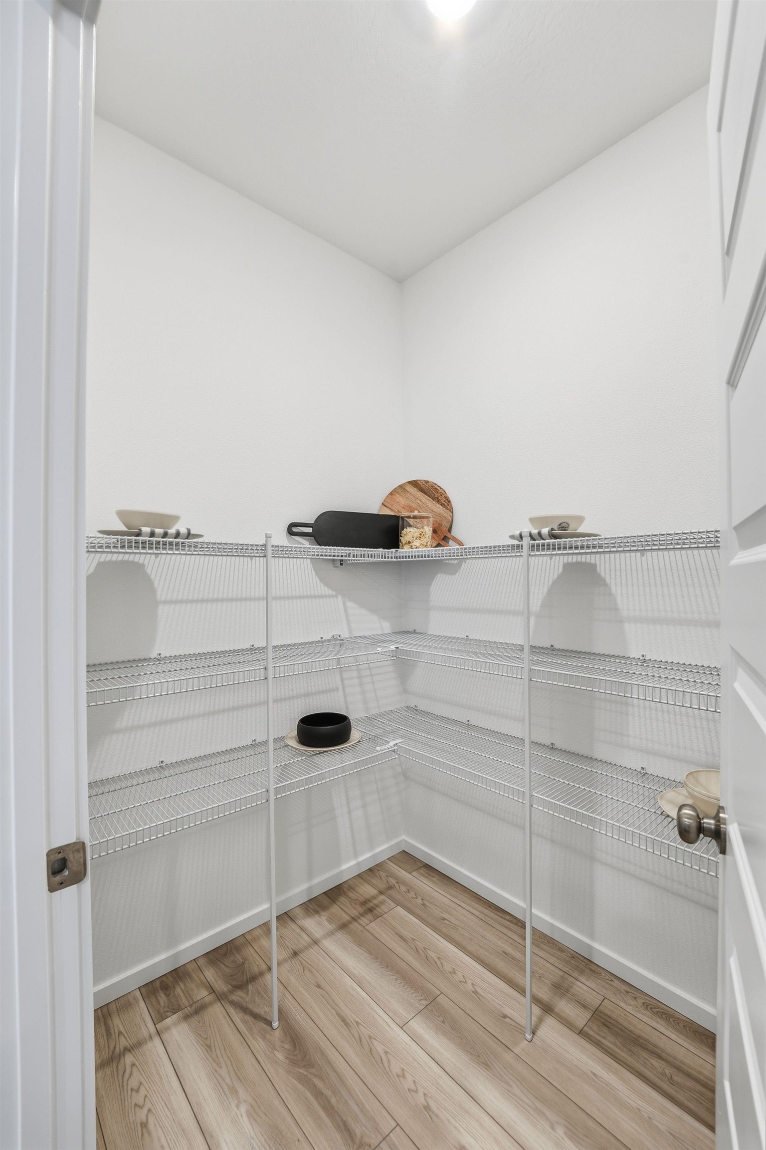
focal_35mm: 14
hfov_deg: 81.2
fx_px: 447
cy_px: 575
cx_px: 383
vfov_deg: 104.3
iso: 200
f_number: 8
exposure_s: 1/10
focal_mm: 14
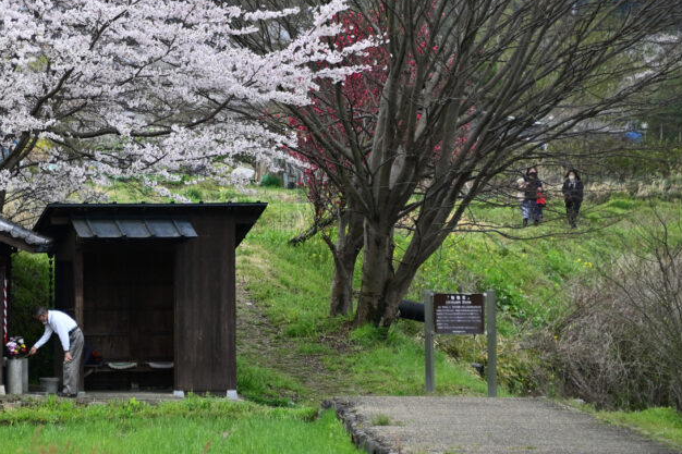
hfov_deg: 6.3
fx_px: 6193
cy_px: 137
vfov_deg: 4.2
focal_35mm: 327
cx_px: 206
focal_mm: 200
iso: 400
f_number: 5.6
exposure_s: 1/800
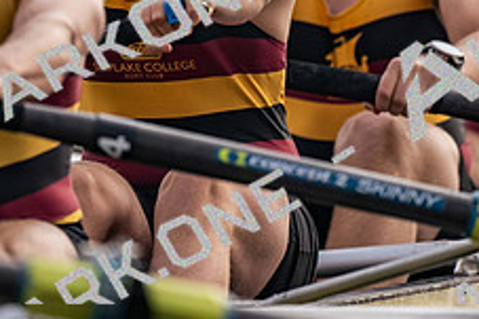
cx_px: 219
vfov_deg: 0.9
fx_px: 20409
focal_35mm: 1535
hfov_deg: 1.3
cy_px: -58
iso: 450
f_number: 4
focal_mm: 600
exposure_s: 1/2500
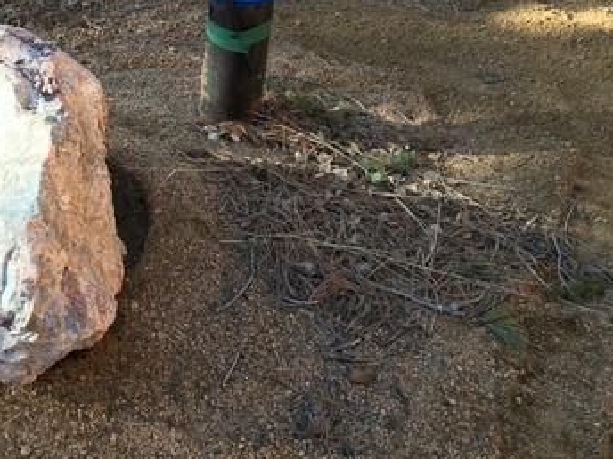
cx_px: 77
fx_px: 956
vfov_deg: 26.6
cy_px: 96
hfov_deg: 33.9
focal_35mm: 54
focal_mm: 4.15
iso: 25
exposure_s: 1/142
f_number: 2.2
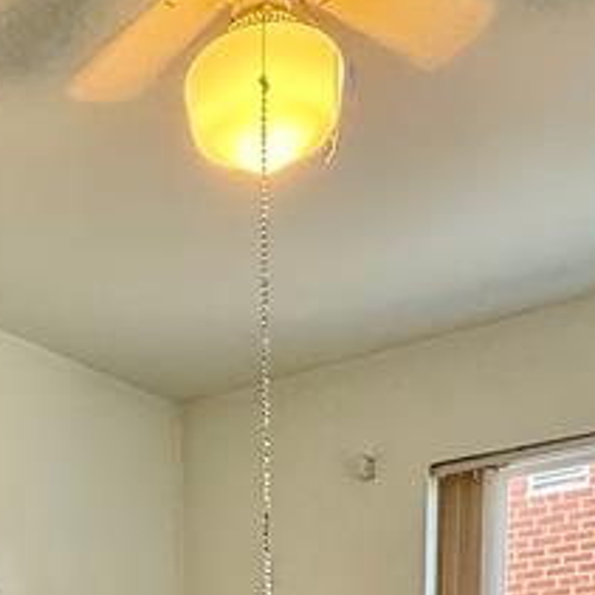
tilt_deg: -11.7
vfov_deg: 20.7
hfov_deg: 28.1
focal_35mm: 60
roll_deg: +1.9
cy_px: 1049
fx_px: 1167
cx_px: 138
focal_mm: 2.22
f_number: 2.2
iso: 400
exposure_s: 1/120
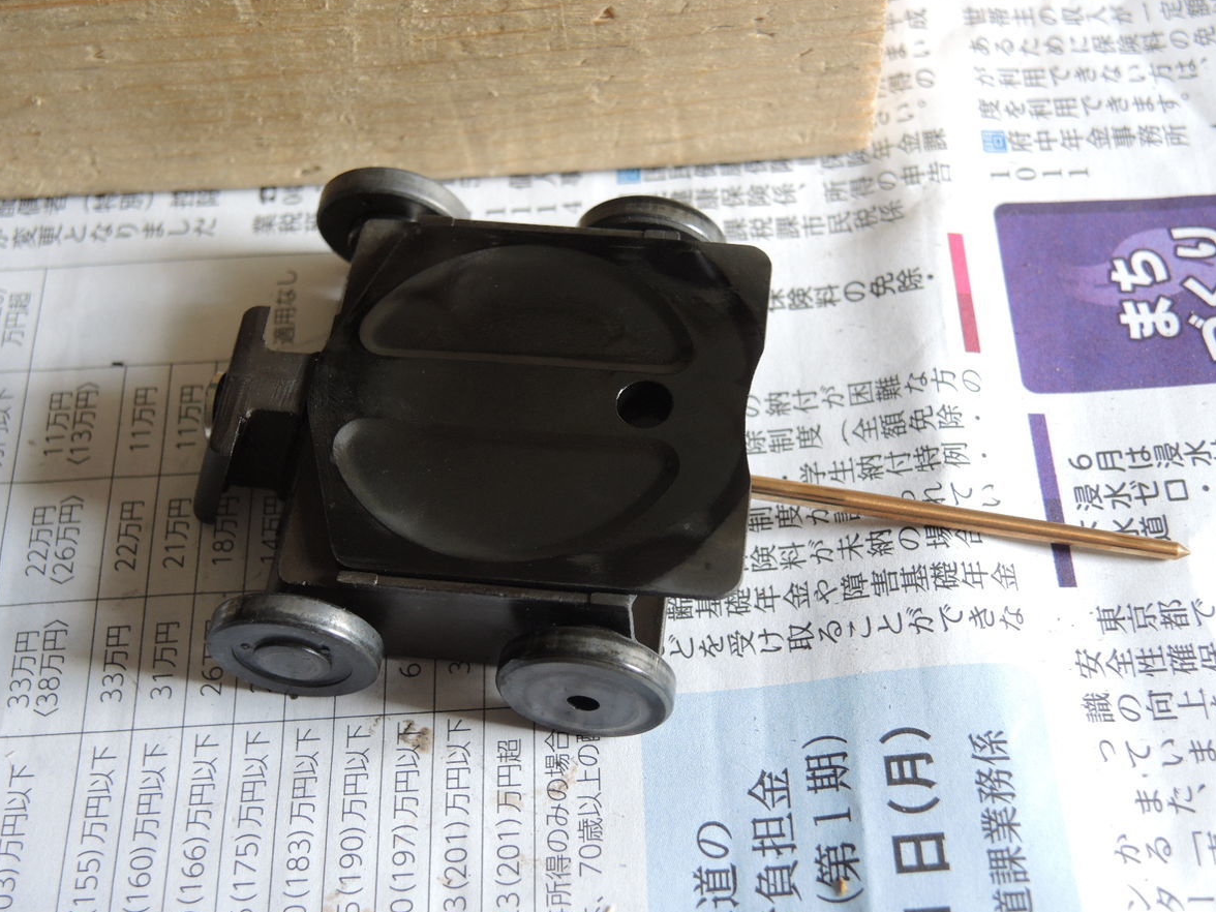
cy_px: 458
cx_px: 616
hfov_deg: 37.5
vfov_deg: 28.6
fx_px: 1792
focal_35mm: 51
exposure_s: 1/50
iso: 180
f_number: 2.8
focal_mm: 11
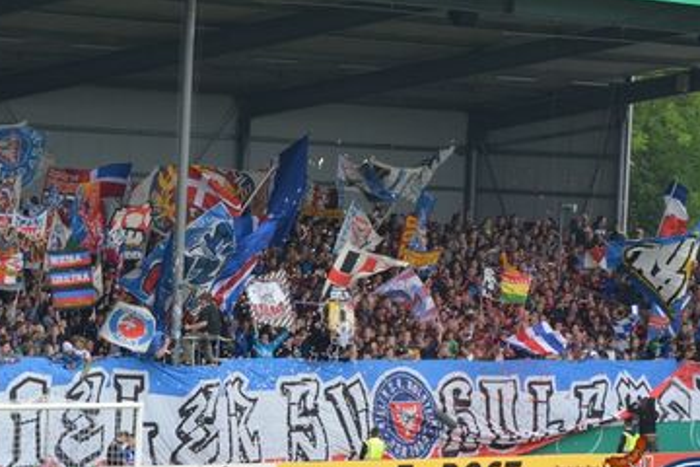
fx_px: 3597
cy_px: 274
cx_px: 276
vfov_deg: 7.4
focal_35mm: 185
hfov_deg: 11.1
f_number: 4.5
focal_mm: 78
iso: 400
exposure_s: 1/1000
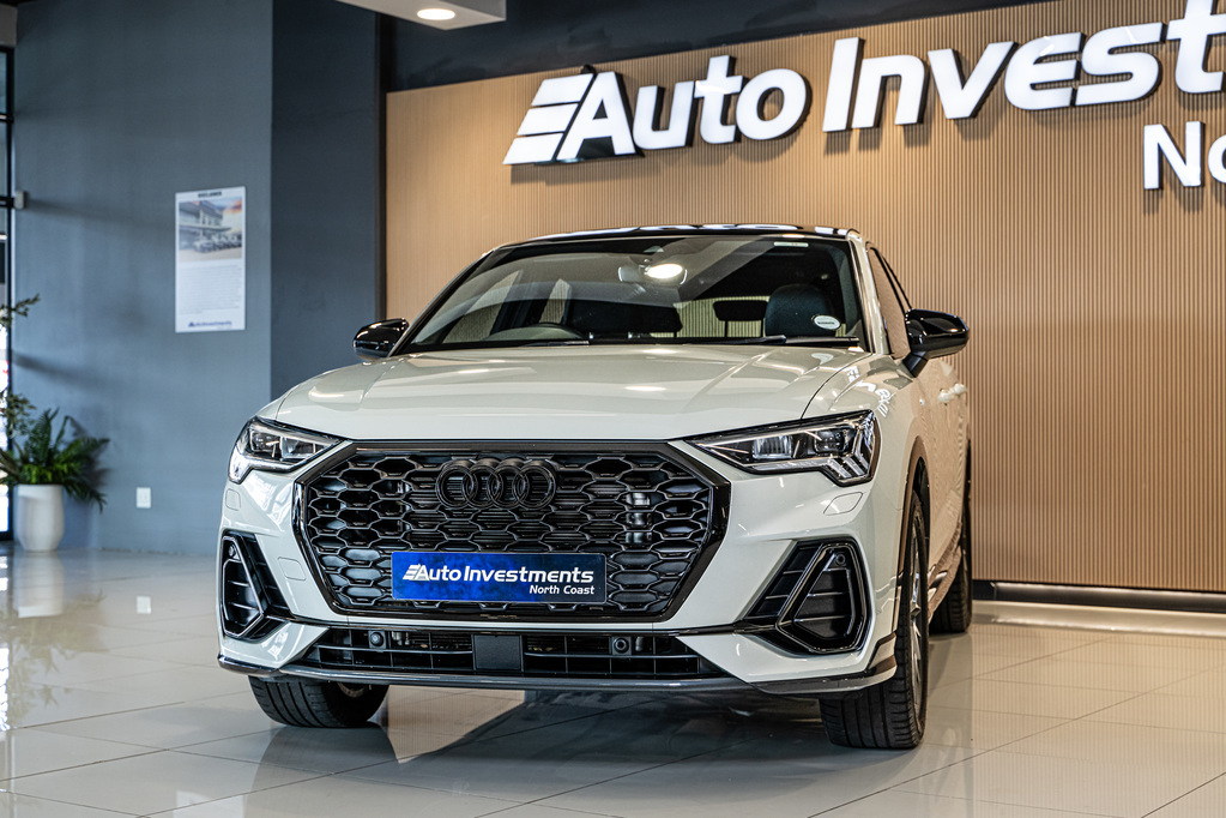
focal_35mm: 53
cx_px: 613
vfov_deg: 25.5
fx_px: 1805
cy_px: 409
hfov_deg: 37.5
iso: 640
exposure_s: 1/125
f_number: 4.5
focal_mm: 53
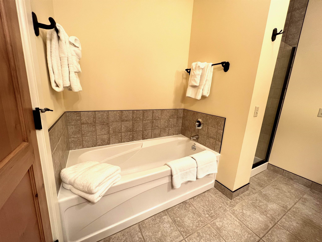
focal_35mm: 13
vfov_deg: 89.9
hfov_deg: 106.2
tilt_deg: -13.6
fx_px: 121
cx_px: 161
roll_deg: -3.3
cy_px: 121
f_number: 1.8
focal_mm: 1.57
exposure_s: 1/60
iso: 125
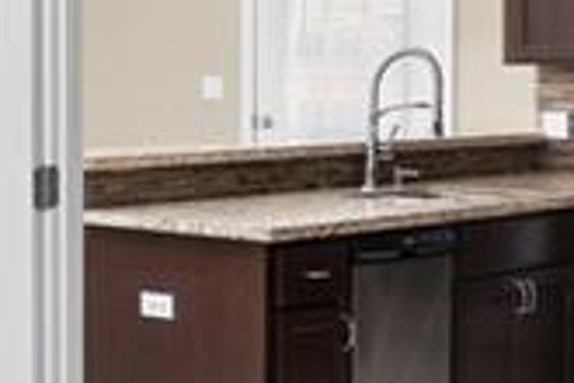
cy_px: 176
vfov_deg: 13.8
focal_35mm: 99
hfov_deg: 17.8
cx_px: -362
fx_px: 1578
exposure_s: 1/5
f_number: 8
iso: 320
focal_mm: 16
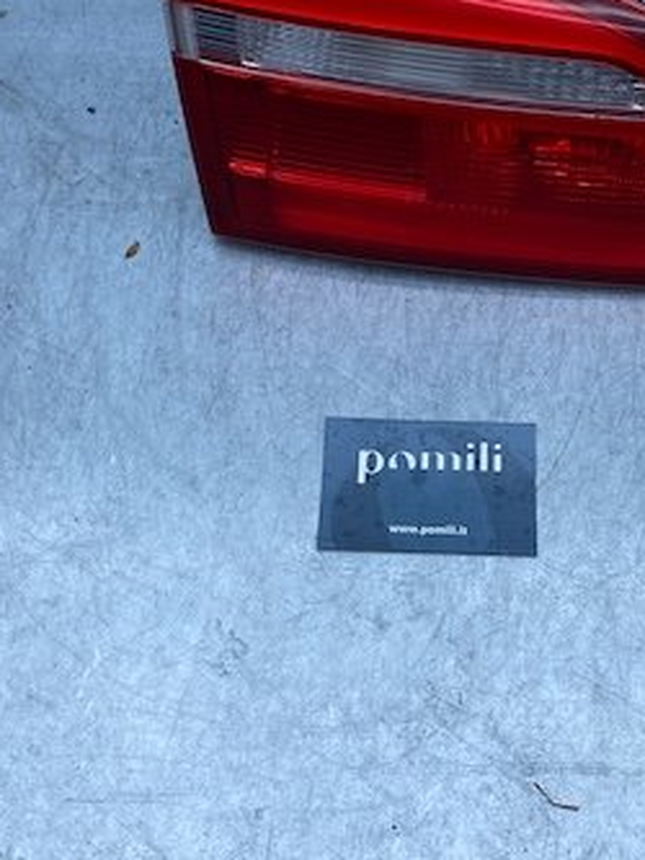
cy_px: 328
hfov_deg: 28.9
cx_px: 446
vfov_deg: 38.0
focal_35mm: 50
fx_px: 1241
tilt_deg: -63.6
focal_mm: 4.25
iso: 32
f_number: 1.8
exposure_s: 1/1258
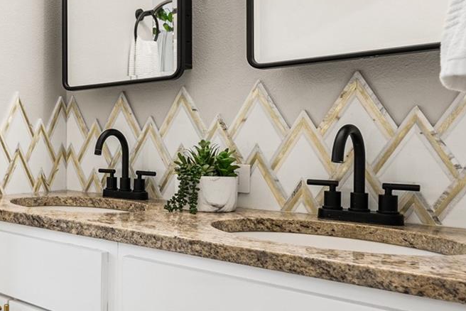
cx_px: -2
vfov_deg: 34.2
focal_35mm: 39
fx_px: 505
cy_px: 145
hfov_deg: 42.6
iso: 200
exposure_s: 1/1.25
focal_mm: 16
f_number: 8
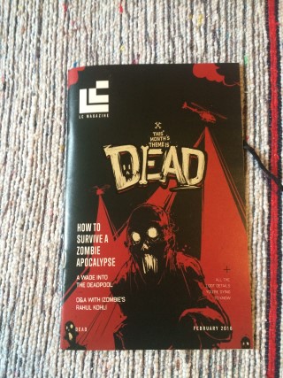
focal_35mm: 29
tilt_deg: -80.9
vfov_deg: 61.7
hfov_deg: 48.2
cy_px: 189
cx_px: 142
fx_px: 316
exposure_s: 1/33
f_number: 2.2
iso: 250
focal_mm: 4.15
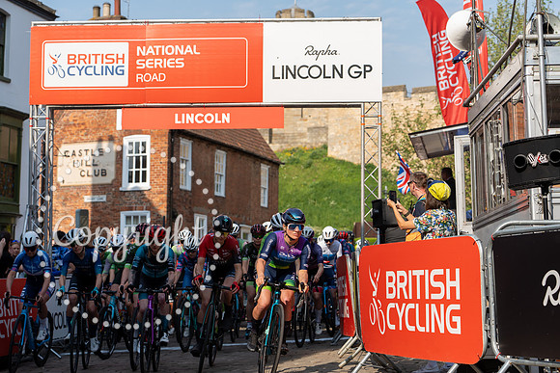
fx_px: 1089
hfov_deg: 28.8
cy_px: 186
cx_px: 280
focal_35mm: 70
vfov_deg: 19.5
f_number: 4
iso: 200
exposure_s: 1/1000
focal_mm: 70
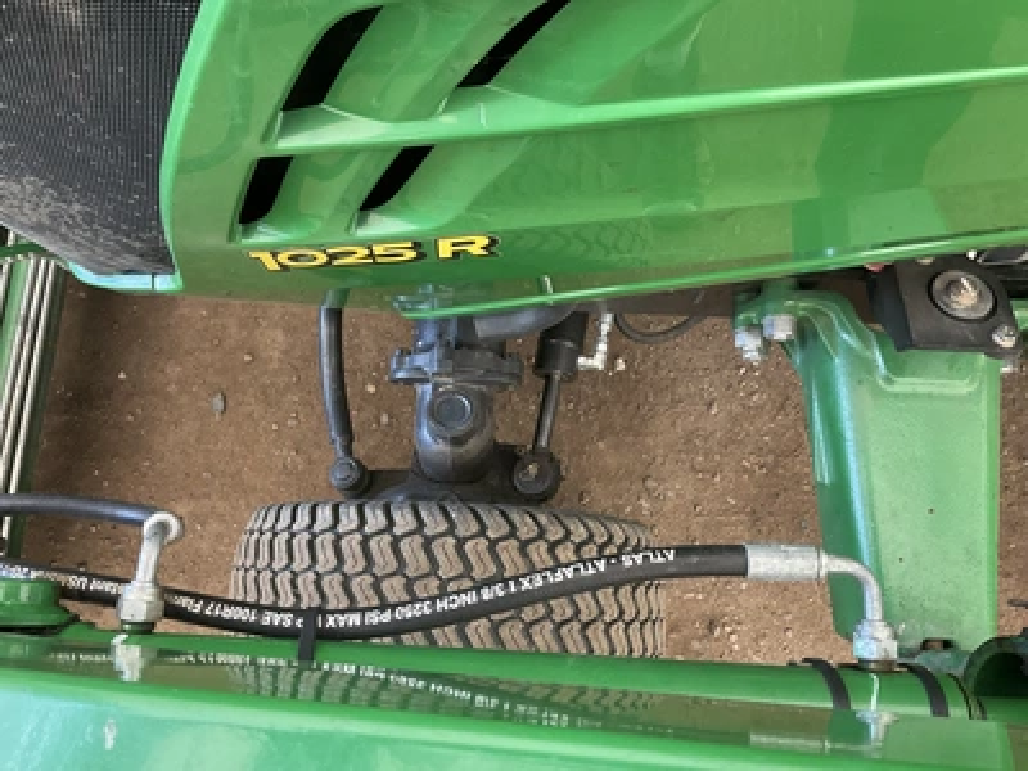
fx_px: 861
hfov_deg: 61.7
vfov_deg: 48.2
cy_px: 386
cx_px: 514
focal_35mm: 29
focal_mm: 3
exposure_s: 1/80
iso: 64
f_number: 1.8
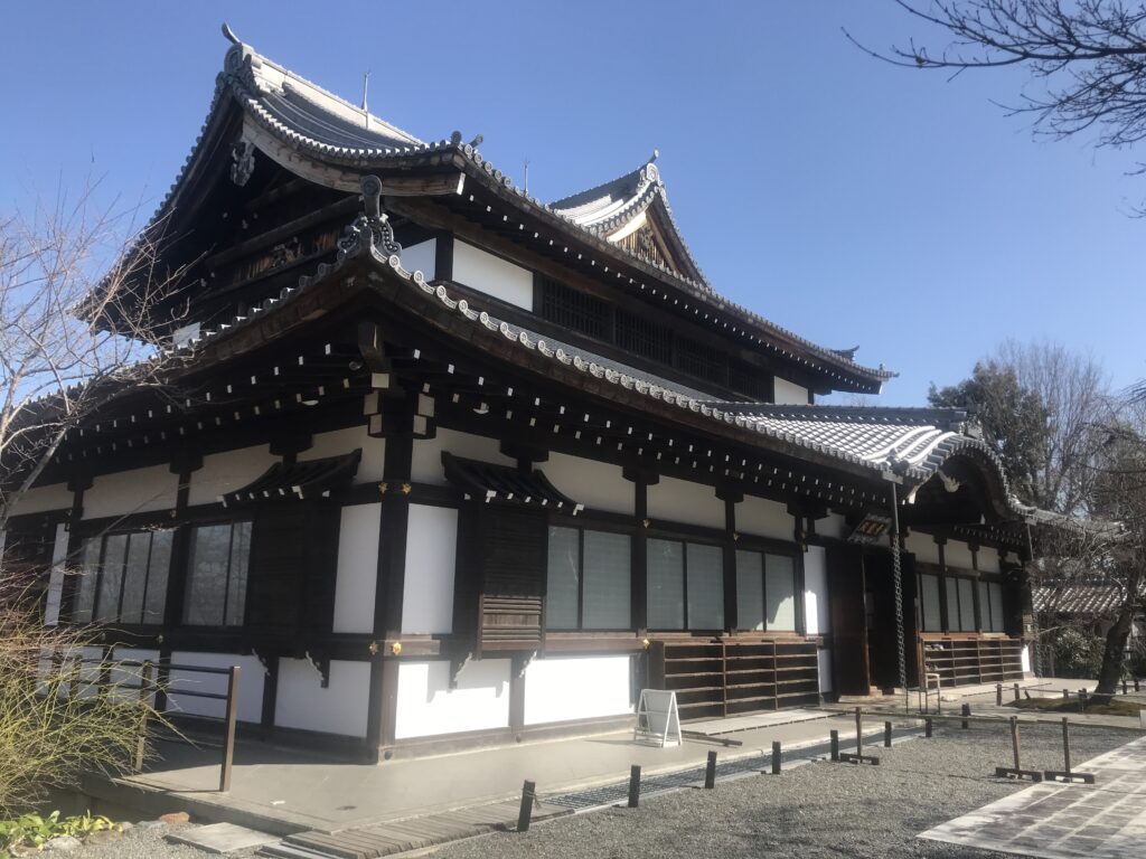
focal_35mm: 28
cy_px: 430
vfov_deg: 49.7
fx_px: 927
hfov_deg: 63.4
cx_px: 573
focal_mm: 3.99
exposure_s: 1/1497
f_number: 1.8
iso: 20
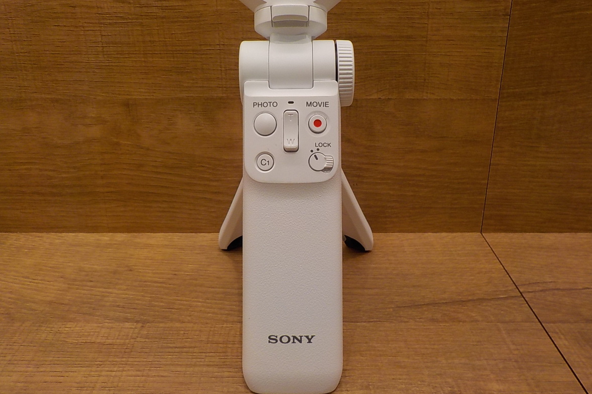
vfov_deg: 41.0
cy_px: 170
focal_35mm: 32
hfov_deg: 58.7
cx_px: 302
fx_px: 526
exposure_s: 1/125
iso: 125
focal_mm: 4.1
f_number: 3.3
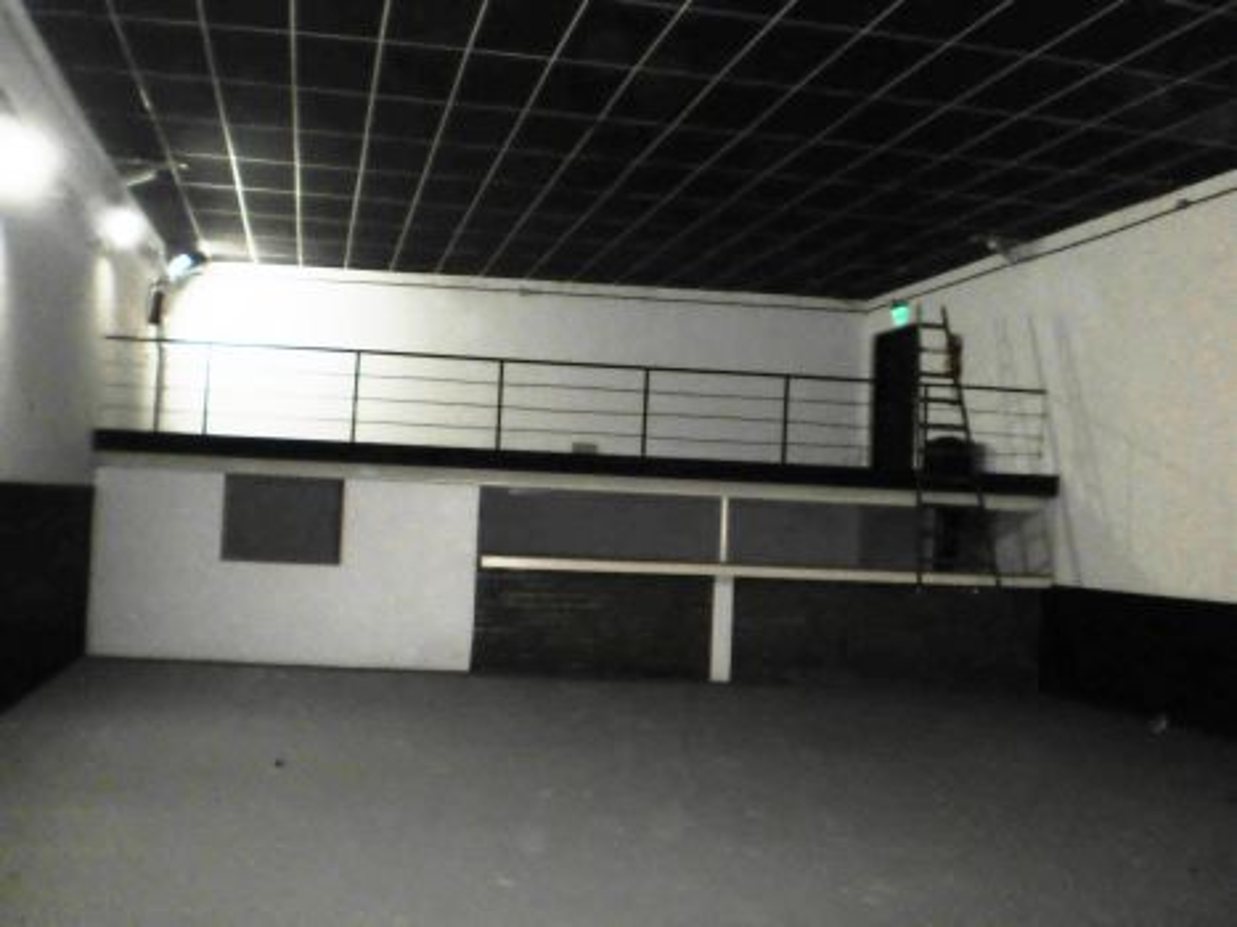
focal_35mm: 36
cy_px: 464
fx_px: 1286
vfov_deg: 39.6
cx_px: 618
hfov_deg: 51.4
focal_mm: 6.3
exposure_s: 1/30
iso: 200
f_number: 3.1
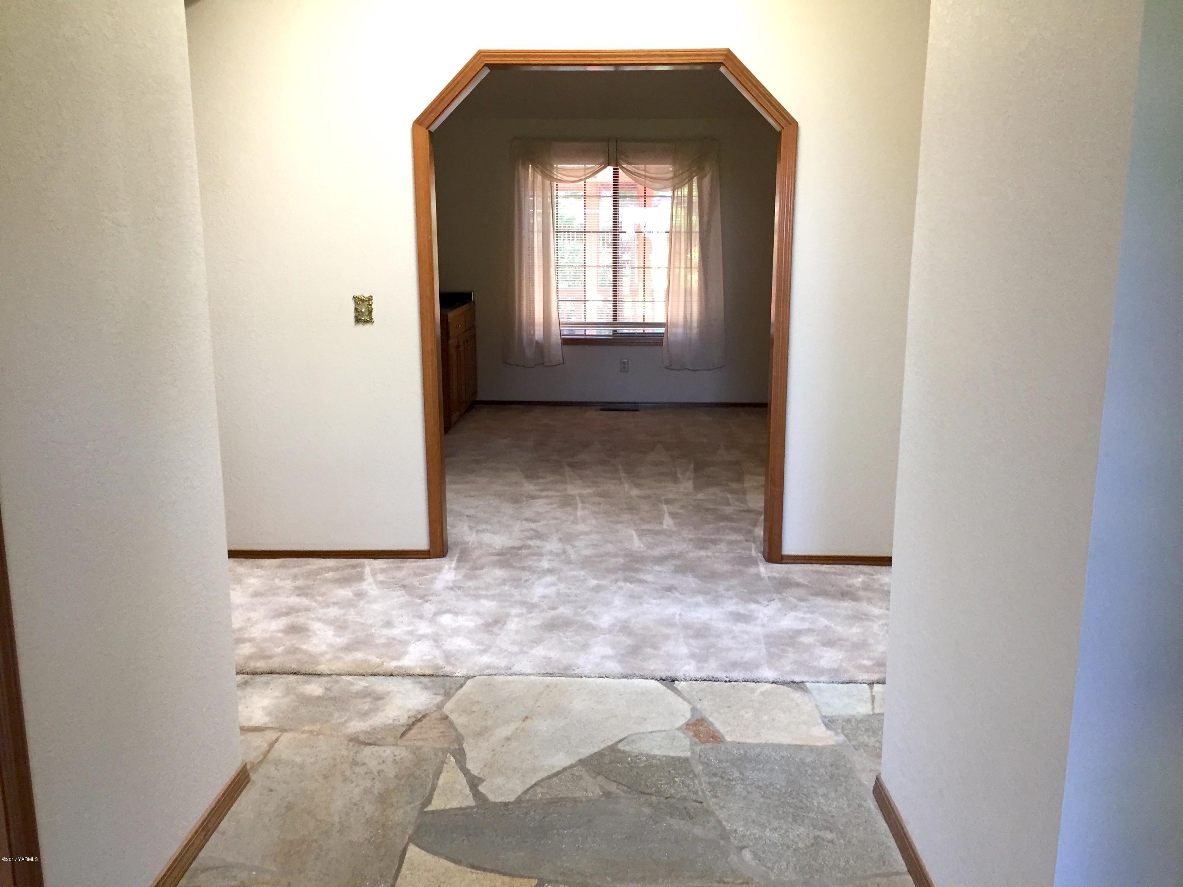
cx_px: 592
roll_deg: -1.4
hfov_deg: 61.7
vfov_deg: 48.2
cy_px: 444
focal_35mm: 29
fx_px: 991
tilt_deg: -10.8
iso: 50
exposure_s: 1/30
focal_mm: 4.15
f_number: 2.2
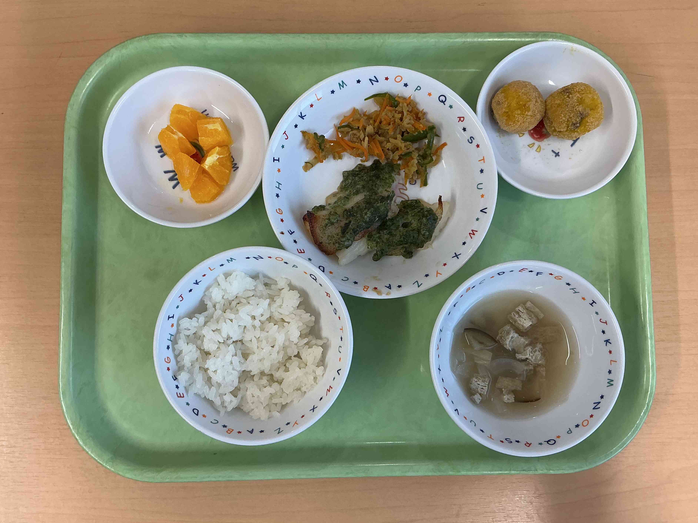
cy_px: 254
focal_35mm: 31
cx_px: 361
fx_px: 625
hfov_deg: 58.3
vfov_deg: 45.4
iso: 32
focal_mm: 3
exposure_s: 1/60
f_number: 1.8
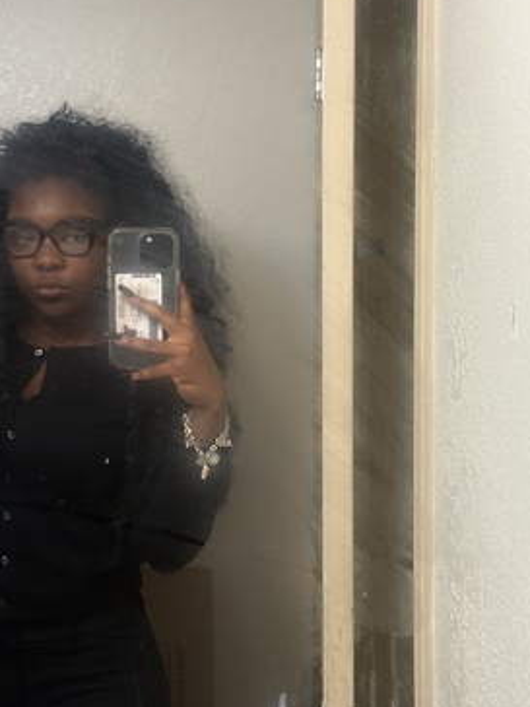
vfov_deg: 29.4
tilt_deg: -5.2
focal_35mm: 66
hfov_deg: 22.2
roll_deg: +0.5
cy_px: 363
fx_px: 1347
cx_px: 224
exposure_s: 1/60
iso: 100
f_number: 1.78
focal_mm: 6.76
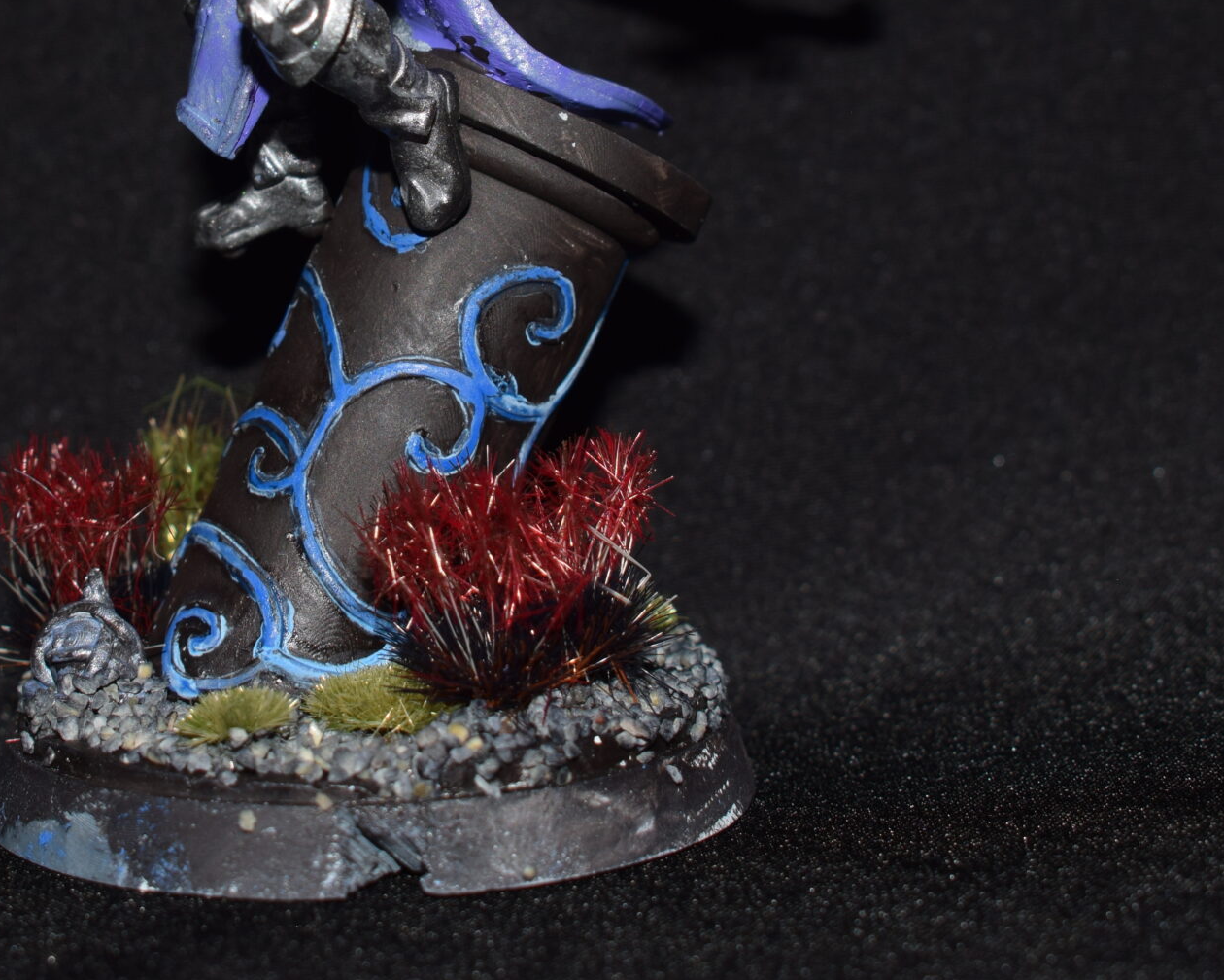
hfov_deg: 18.6
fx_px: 3731
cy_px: 163
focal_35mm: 103
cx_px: 378
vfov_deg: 14.8
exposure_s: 1/60
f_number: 8
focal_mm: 36
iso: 100
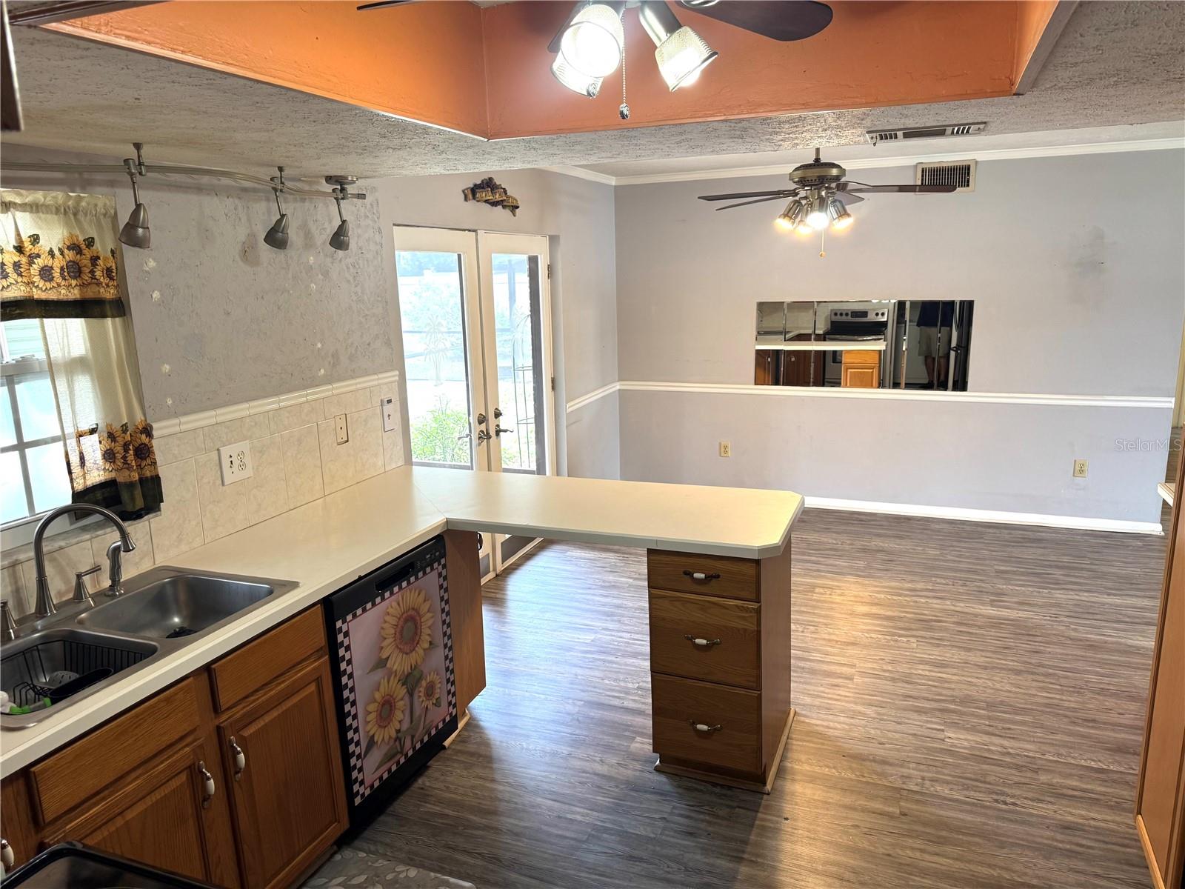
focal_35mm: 24
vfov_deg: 56.8
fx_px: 822
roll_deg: +0.1
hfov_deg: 71.6
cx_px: 592
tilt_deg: -12.8
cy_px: 444
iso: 125
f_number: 1.78
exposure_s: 1/60
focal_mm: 6.76
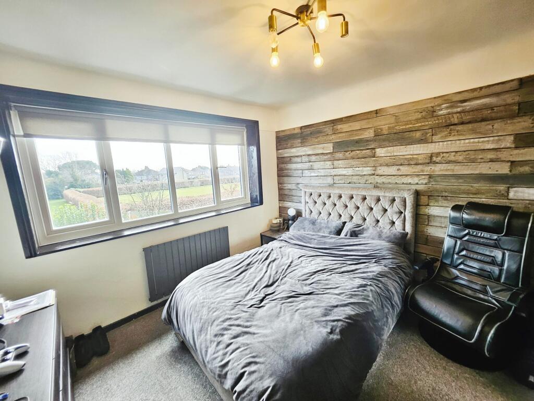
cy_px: 200
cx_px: 267
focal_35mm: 13
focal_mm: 1.7
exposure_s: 1/50
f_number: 2.2
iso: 80
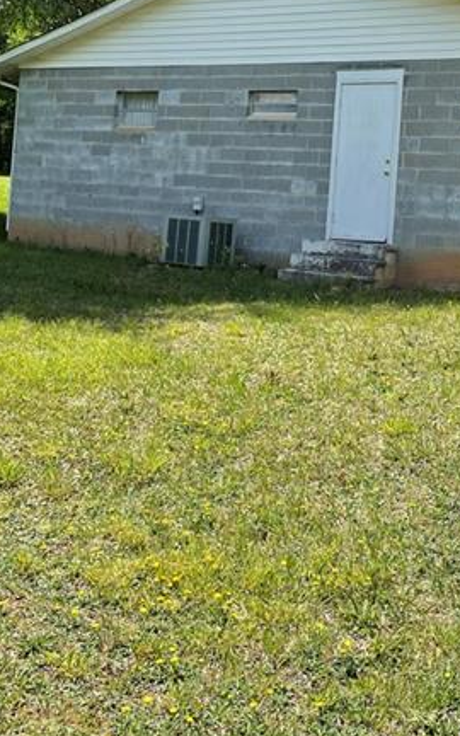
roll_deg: -5.4
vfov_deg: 40.2
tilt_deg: +1.3
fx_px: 983
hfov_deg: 26.0
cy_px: 208
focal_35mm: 49
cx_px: 346
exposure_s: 1/2053
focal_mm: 4.2
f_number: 1.6
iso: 32
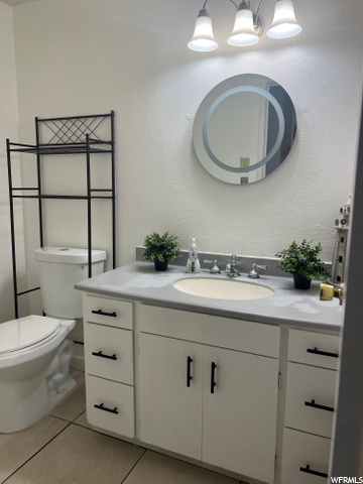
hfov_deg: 53.1
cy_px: 242
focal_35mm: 26
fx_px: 364
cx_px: 182
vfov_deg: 67.3
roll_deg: -0.2
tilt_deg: -8.1
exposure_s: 1/157
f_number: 1.5
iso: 64
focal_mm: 5.7
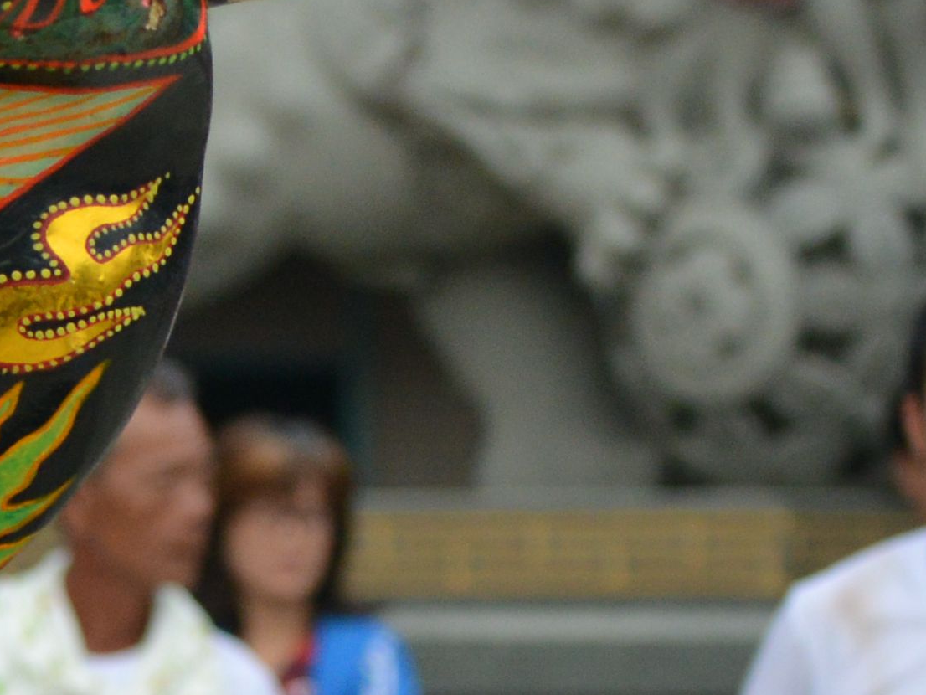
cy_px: 736
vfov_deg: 2.9
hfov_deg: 3.8
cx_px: -580
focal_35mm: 512
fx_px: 13699
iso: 800
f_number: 2.8
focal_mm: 80
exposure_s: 1/6400
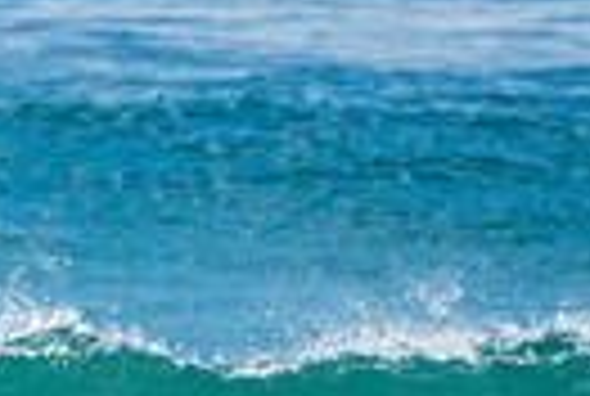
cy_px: 596
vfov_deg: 0.5
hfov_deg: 0.8
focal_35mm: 2647
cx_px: -230
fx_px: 43480
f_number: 5.6
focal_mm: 400
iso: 250
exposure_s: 1/1250
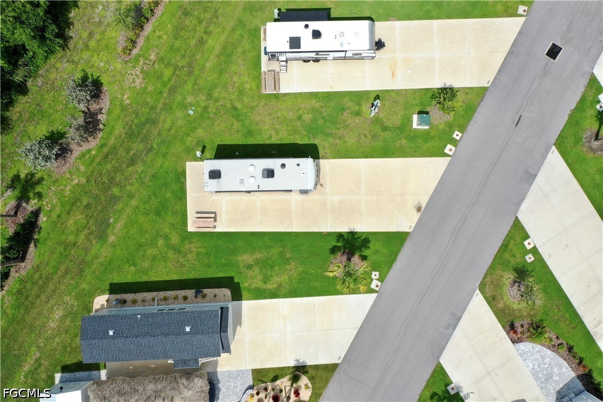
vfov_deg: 46.4
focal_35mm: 28
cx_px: 302
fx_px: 469
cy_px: 201
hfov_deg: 65.5
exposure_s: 1/500
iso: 100
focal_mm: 10.26
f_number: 6.3
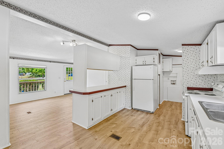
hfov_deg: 96.7
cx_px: 112
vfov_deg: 73.7
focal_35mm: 16
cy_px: 74
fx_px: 100
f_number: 8
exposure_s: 1/20
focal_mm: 16
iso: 100
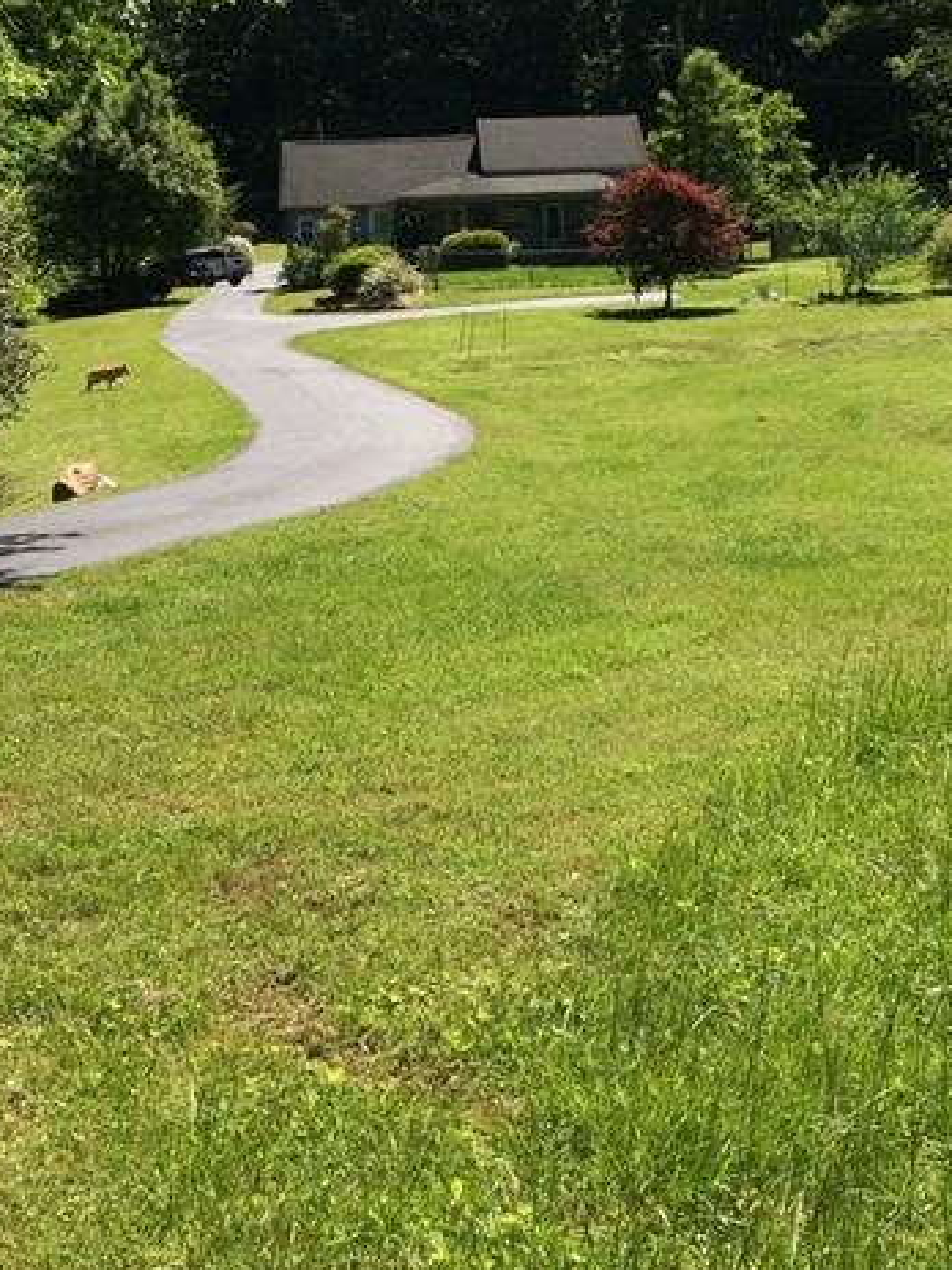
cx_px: 536
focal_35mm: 48
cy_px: 255
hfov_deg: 30.2
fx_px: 1760
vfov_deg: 38.2
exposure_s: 1/1642
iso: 32
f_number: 2.2
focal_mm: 4.15
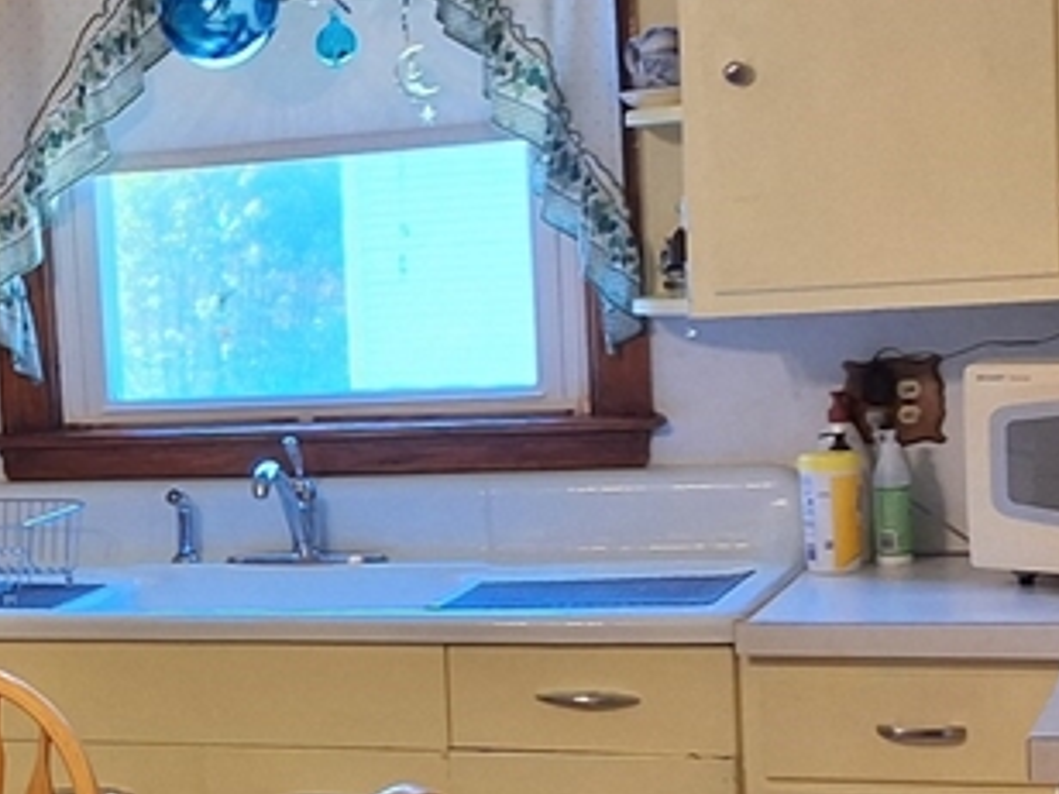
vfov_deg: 15.9
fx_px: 2845
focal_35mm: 93
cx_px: -110
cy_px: 498
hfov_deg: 20.1
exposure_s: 1/40
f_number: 1.9
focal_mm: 2.91
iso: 64
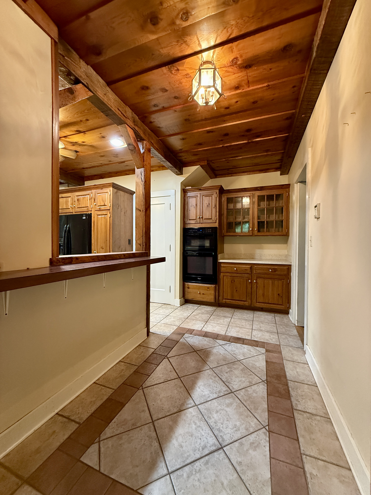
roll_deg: -0.2
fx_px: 200
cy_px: 248
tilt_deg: -1.0
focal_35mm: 14
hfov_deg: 85.7
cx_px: 186
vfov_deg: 102.1
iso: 640
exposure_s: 1/60
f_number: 2.2
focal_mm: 2.22
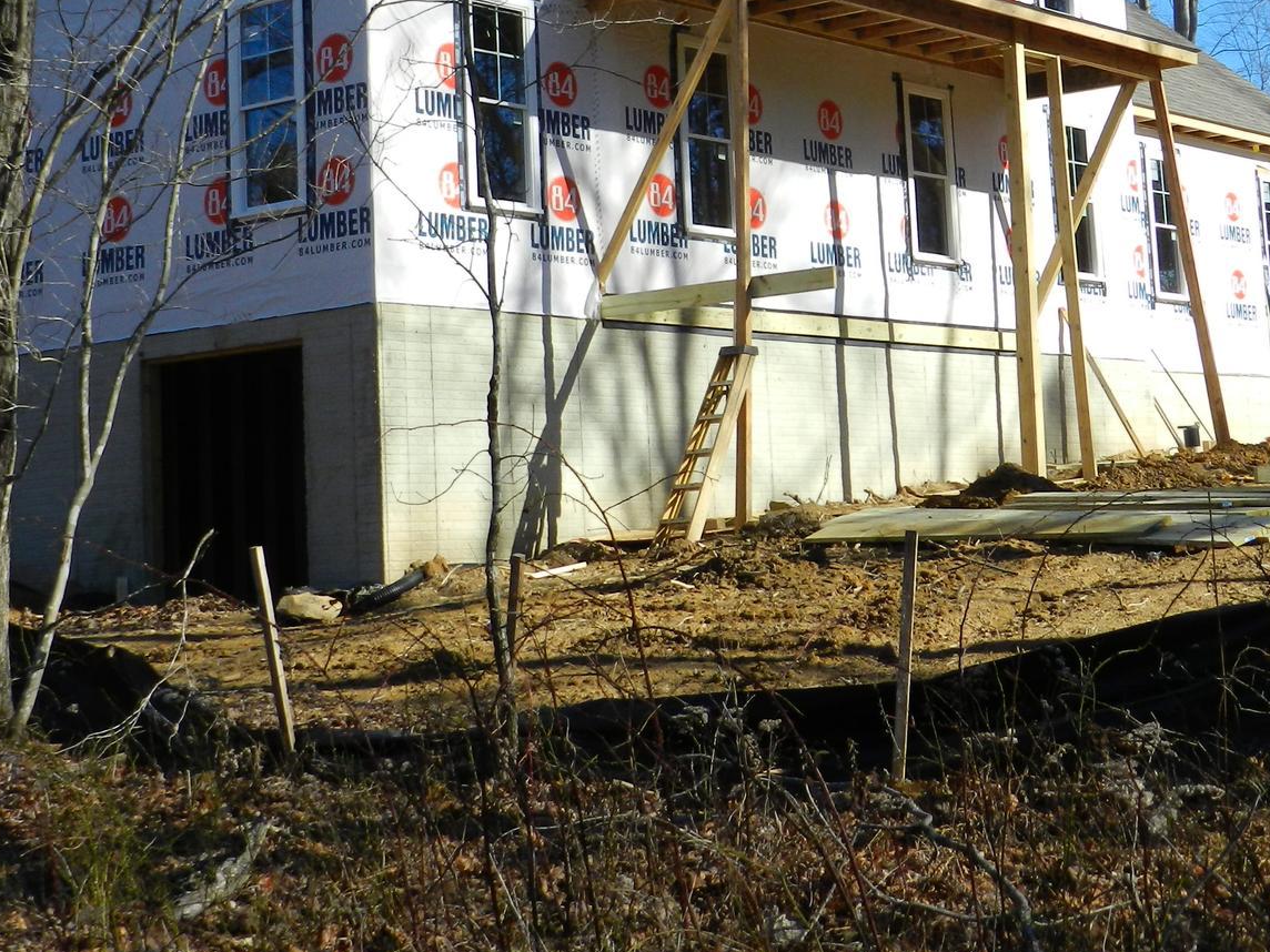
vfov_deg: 21.2
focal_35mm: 68
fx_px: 2495
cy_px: 133
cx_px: 710
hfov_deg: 28.5
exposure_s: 1/1000
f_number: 4
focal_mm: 6.7
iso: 160
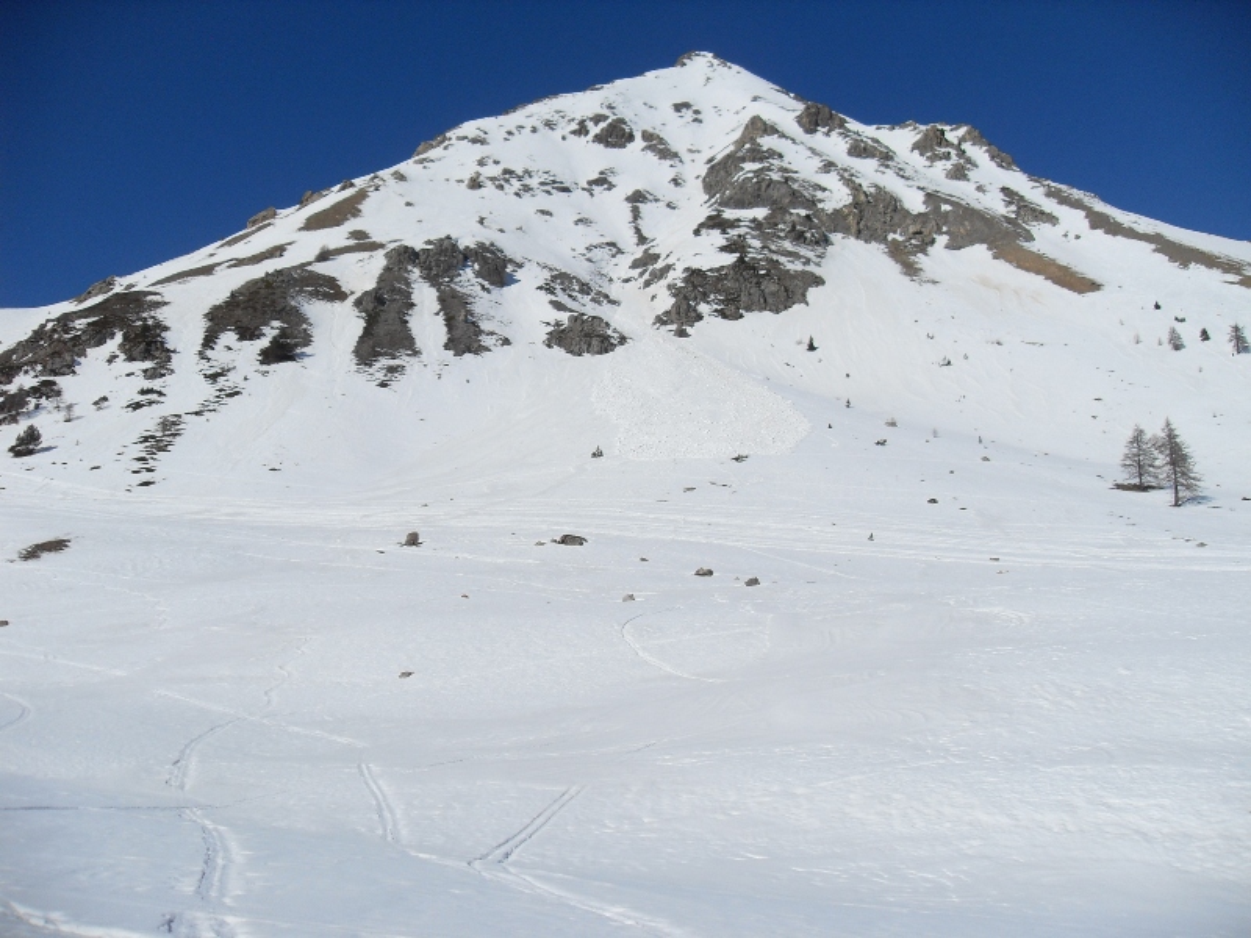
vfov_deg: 40.7
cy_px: 469
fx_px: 1265
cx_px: 626
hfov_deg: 52.6
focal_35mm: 35
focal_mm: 6.3
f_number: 7
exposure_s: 1/1000
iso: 80
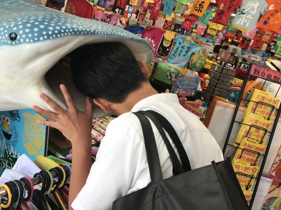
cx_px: 146
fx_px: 252
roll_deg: -18.6
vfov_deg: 45.4
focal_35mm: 31
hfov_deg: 58.3
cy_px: 96
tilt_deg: -12.6
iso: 32
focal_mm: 3.99
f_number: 1.8
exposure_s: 1/120
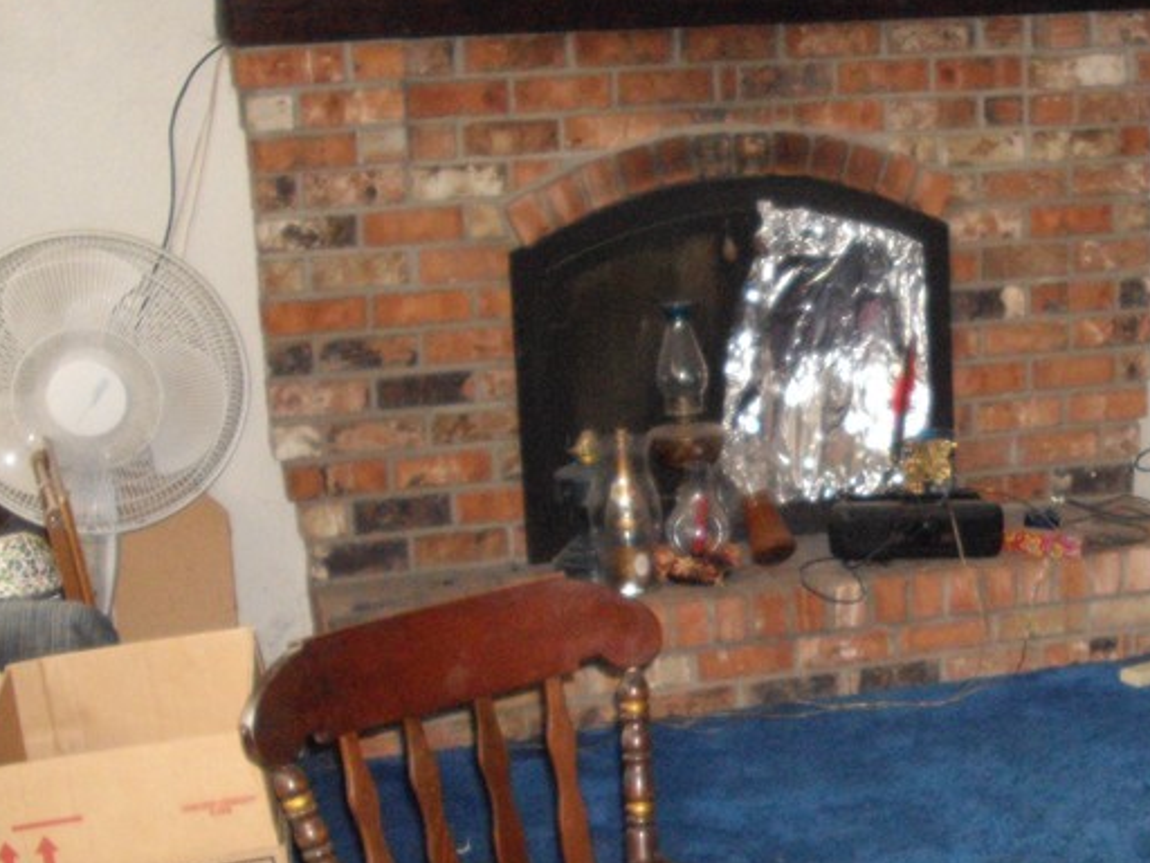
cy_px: 587
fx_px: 2525
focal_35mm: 76
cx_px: 959
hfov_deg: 25.1
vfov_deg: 19.3
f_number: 2.8
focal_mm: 7.9
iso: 400
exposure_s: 1/40
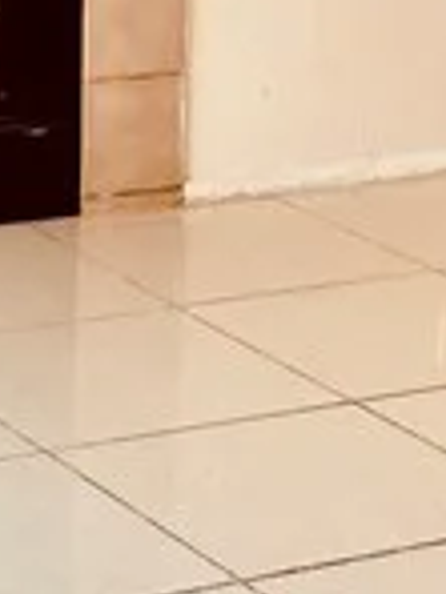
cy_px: 502
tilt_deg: -20.8
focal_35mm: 166
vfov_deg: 11.8
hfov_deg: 8.9
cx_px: 257
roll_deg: -2.0
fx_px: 2852
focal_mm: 6.76
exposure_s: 1/120
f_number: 1.78
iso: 64
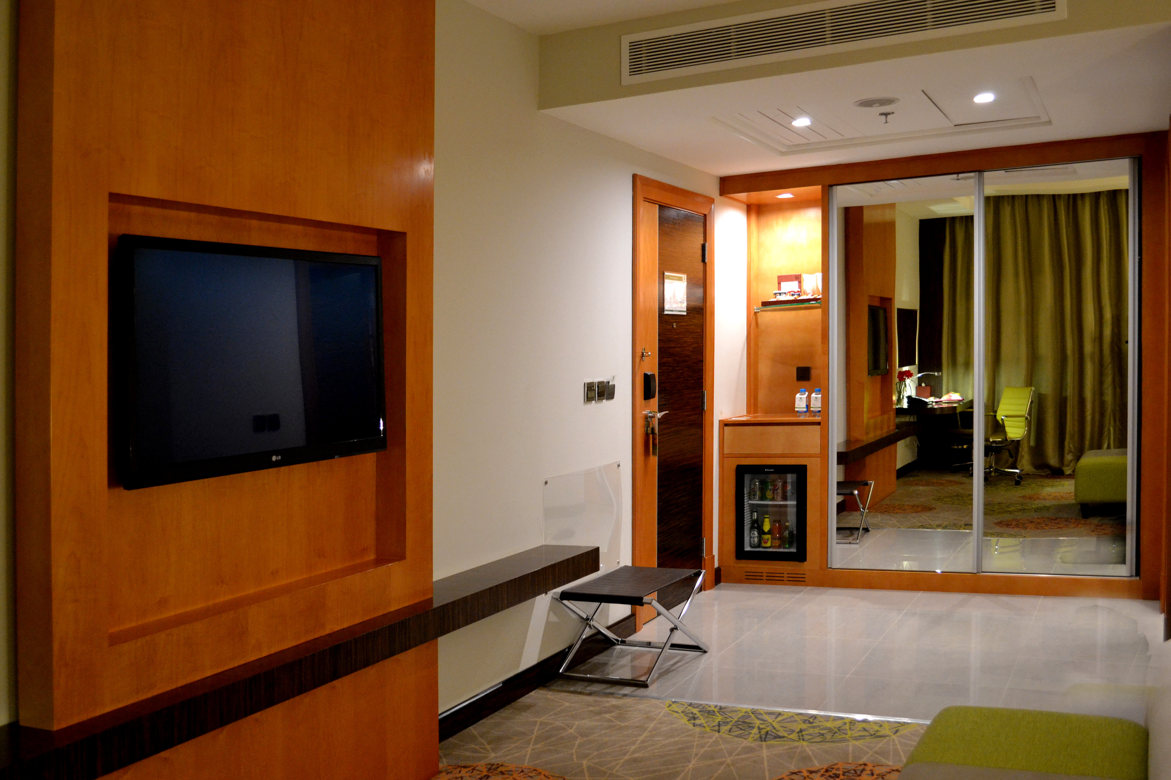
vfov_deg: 40.0
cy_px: 390
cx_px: 586
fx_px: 1073
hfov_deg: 57.2
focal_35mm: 33
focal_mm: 22
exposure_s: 1/15
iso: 1600
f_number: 4
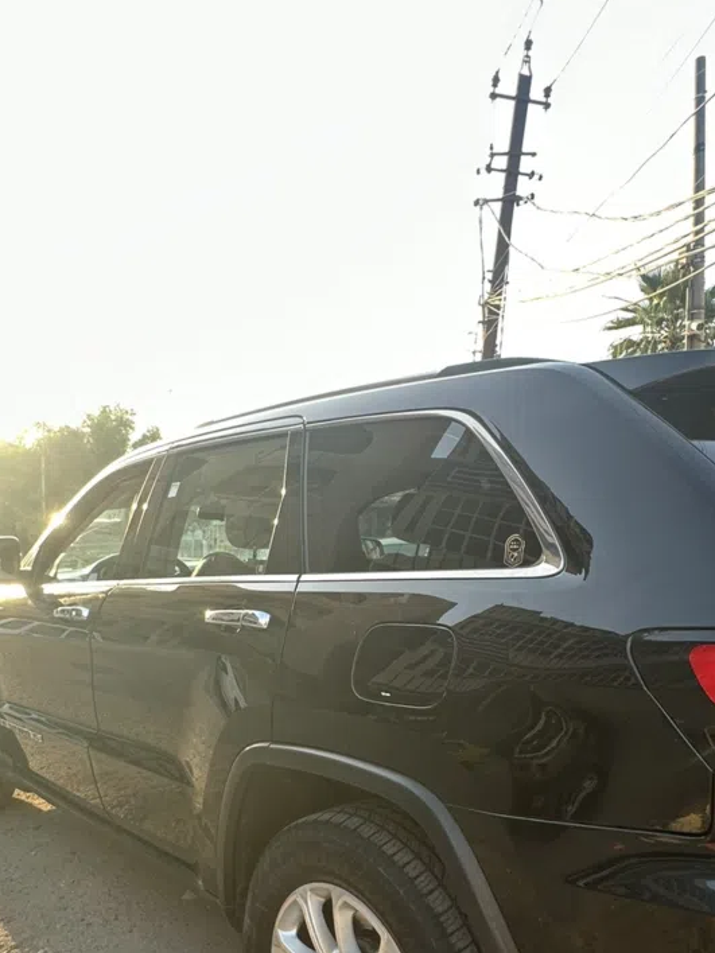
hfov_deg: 51.3
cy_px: 602
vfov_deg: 64.3
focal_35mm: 27
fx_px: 744
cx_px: 372
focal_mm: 2.22
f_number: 2.2
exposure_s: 1/99
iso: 64
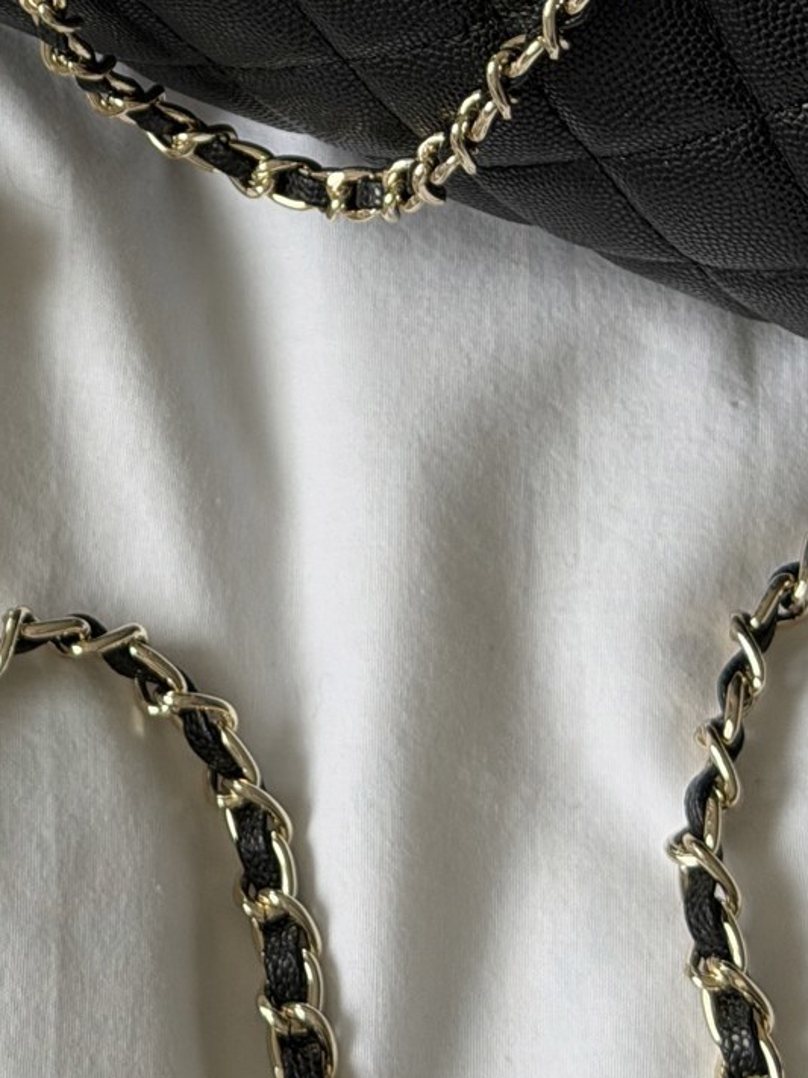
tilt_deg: -63.1
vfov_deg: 14.0
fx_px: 4203
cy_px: -344
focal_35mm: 135
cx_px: -114
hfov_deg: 10.8
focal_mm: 6.76
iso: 100
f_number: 1.78
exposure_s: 1/65
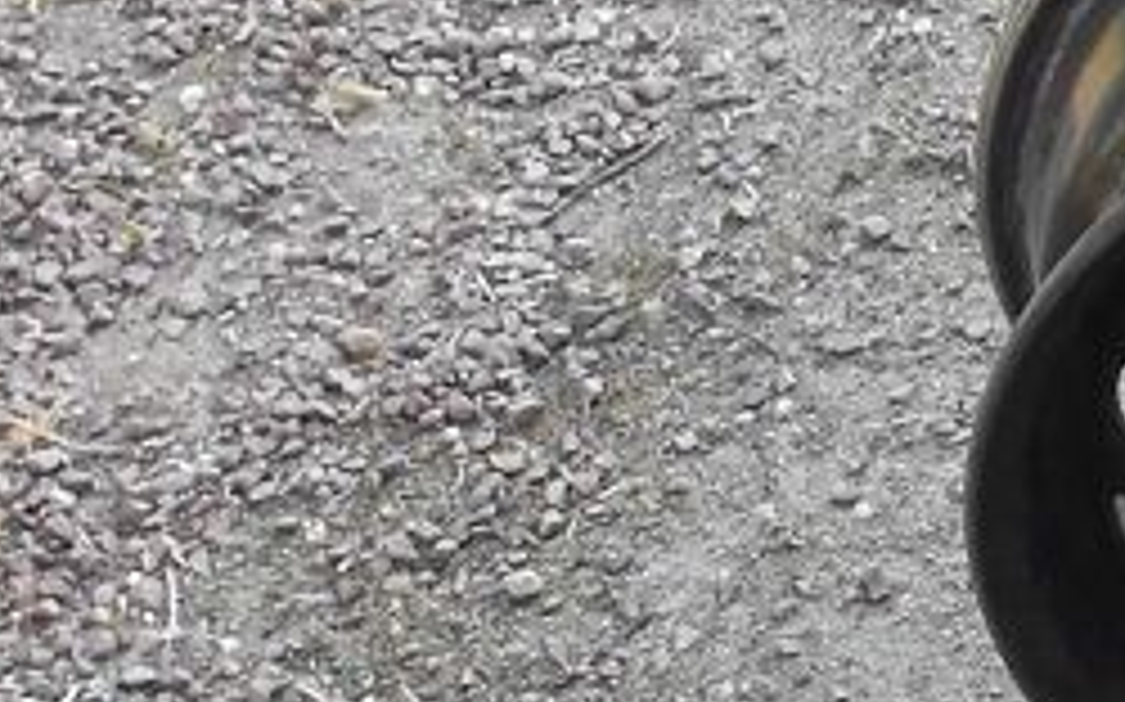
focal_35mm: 123
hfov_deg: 15.7
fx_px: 3769
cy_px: 549
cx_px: 1652
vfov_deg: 10.6
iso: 80
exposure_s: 1/60
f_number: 3.3
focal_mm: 4.1
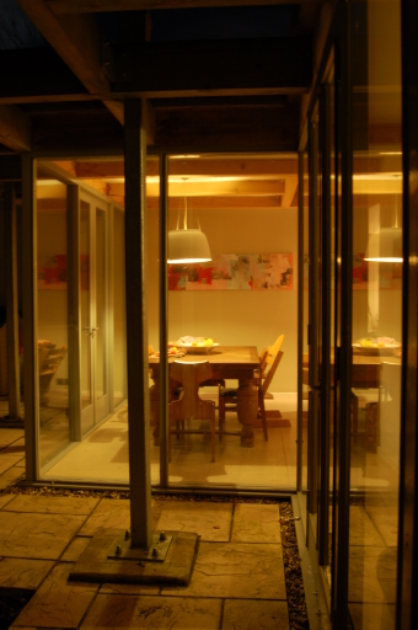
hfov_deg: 39.9
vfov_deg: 57.3
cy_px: 315
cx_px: 209
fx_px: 576
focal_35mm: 33
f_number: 7.1
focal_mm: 22
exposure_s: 5
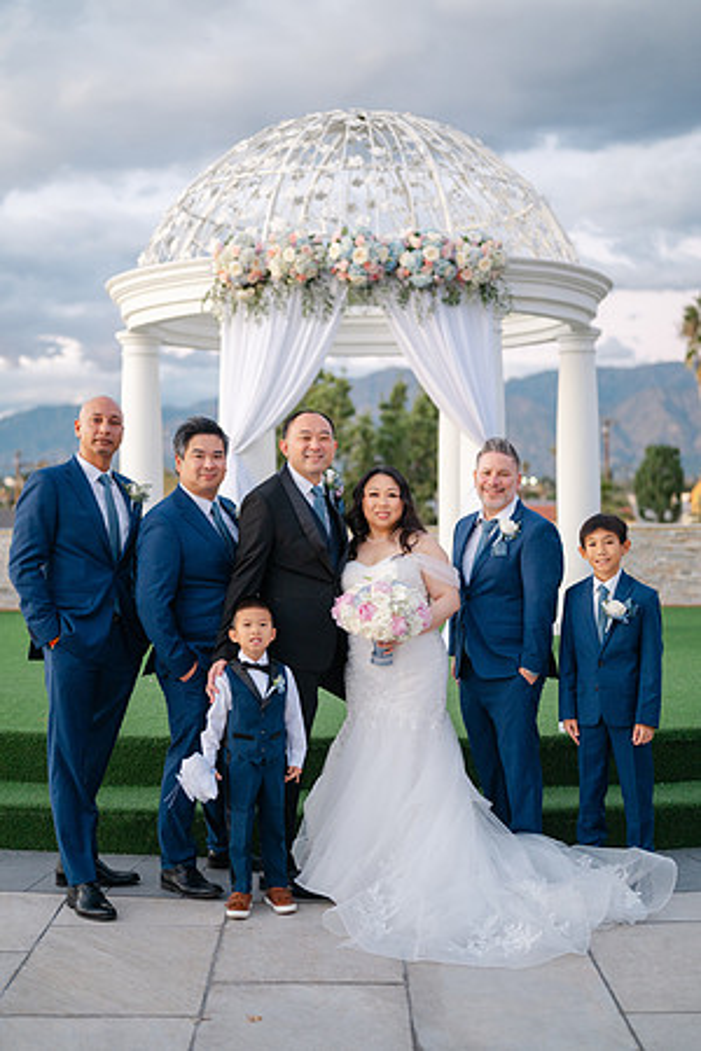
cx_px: 350
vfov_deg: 39.6
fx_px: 1460
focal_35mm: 50
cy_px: 526
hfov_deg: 27.0
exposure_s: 1/125
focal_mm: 50
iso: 400
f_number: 1.8
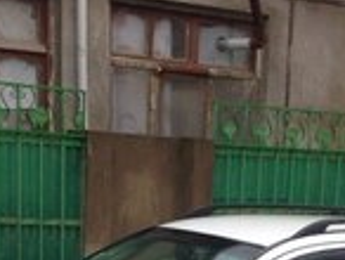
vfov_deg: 12.3
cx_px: 236
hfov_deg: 17.5
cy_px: 451
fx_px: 1118
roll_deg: -1.5
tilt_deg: -14.8
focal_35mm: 112
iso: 50
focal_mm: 4.12
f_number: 2.4
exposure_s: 1/60
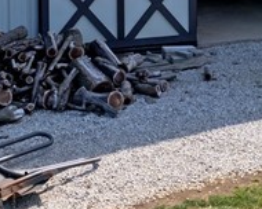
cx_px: 251
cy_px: -141
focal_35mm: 118
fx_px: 915
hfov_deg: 16.0
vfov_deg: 12.2
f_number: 2.8
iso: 100
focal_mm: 8.38
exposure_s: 1/2500
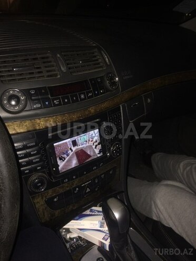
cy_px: 130
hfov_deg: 48.2
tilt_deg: -29.6
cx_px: 98
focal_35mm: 29
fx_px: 219
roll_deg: -1.9
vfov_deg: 61.7
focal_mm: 4.15
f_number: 2.2
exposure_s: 1/17
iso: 50
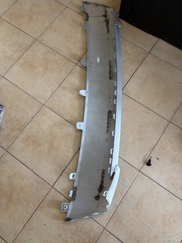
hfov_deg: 53.1
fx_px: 182
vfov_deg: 67.3
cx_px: 91
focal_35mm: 26
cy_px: 122
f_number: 1.6
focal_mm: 5.96
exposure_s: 1/60
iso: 160
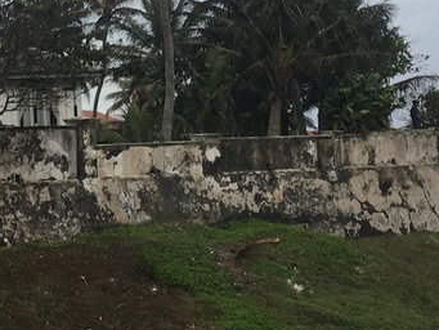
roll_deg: +1.5
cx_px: -63
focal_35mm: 102
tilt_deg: -1.8
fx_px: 1294
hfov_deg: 18.4
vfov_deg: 14.5
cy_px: 92
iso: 25
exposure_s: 1/273
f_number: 2.2
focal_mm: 4.15
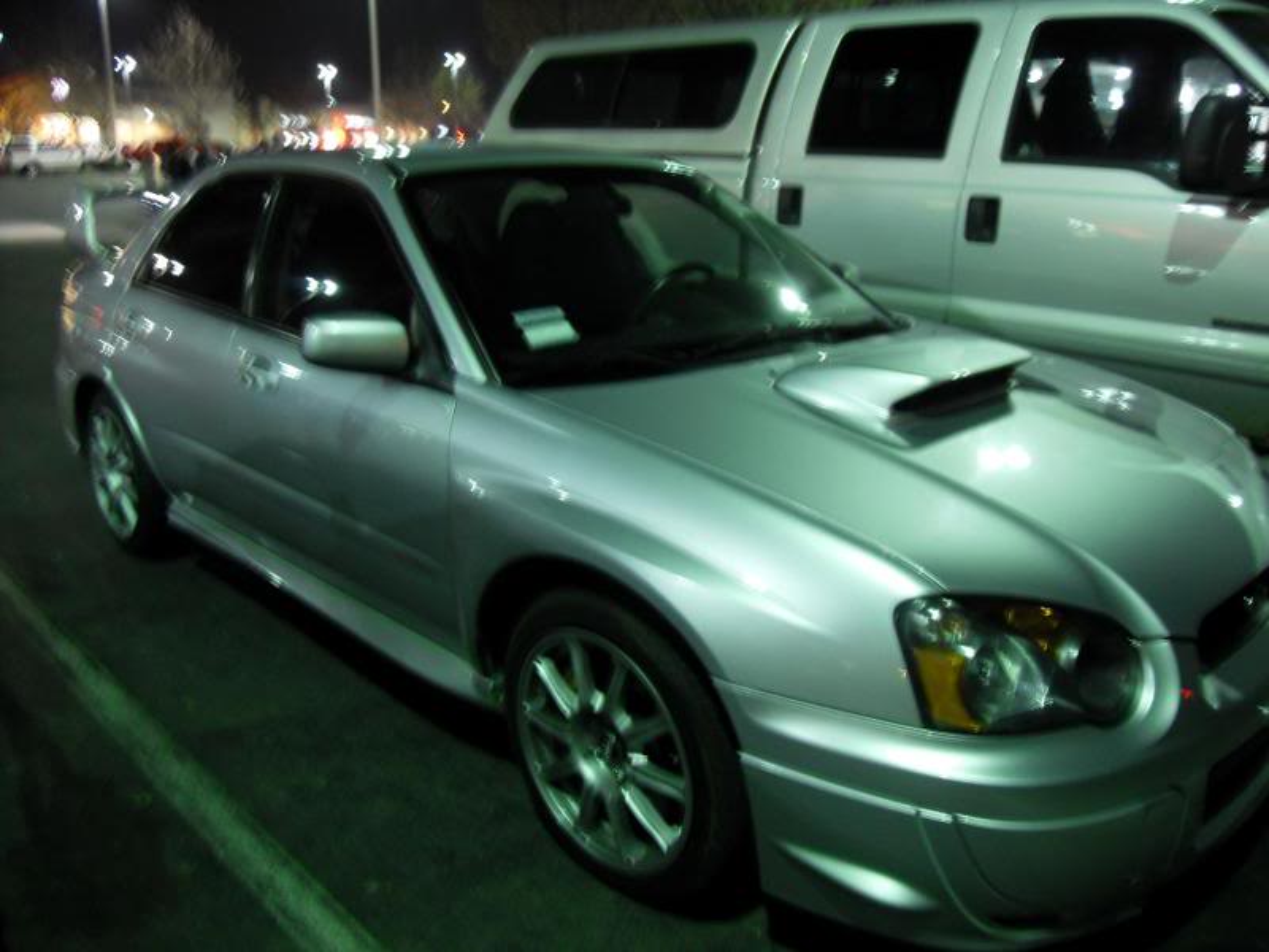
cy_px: 476
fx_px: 1026
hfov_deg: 63.4
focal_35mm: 28
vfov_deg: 49.7
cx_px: 634
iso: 200
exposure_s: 1/2
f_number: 2.8
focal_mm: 6
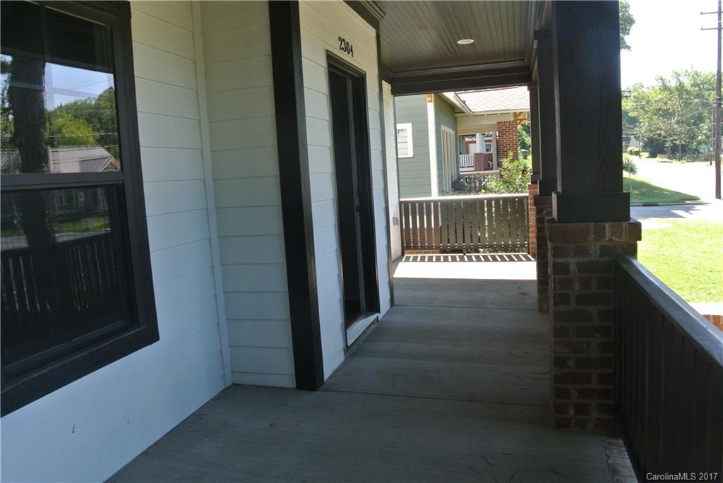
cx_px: 362
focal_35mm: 27
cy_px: 242
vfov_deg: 48.0
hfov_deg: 67.4
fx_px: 543
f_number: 3.5
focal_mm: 10
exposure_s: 1/125
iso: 400
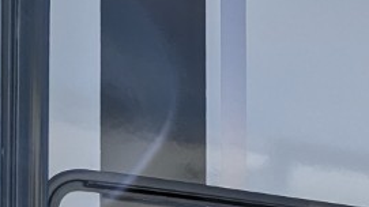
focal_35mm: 90
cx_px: 341
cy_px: 335
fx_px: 880
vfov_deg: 12.6
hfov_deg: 23.0
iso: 46
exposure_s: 1/3096
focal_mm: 2.35
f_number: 2.2
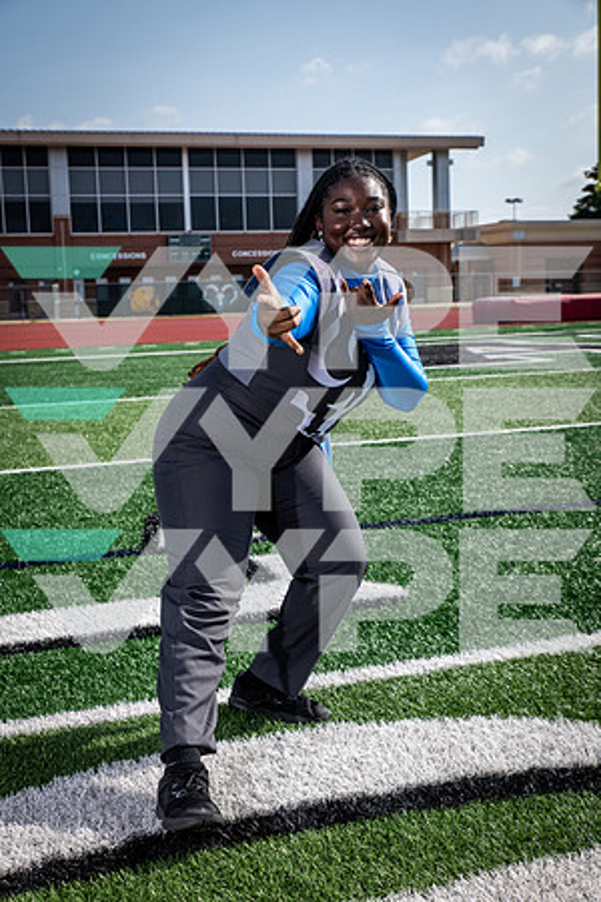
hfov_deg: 28.1
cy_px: 451
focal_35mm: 48
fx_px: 1202
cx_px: 300
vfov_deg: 41.1
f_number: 7.1
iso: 125
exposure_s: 1/400
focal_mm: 48
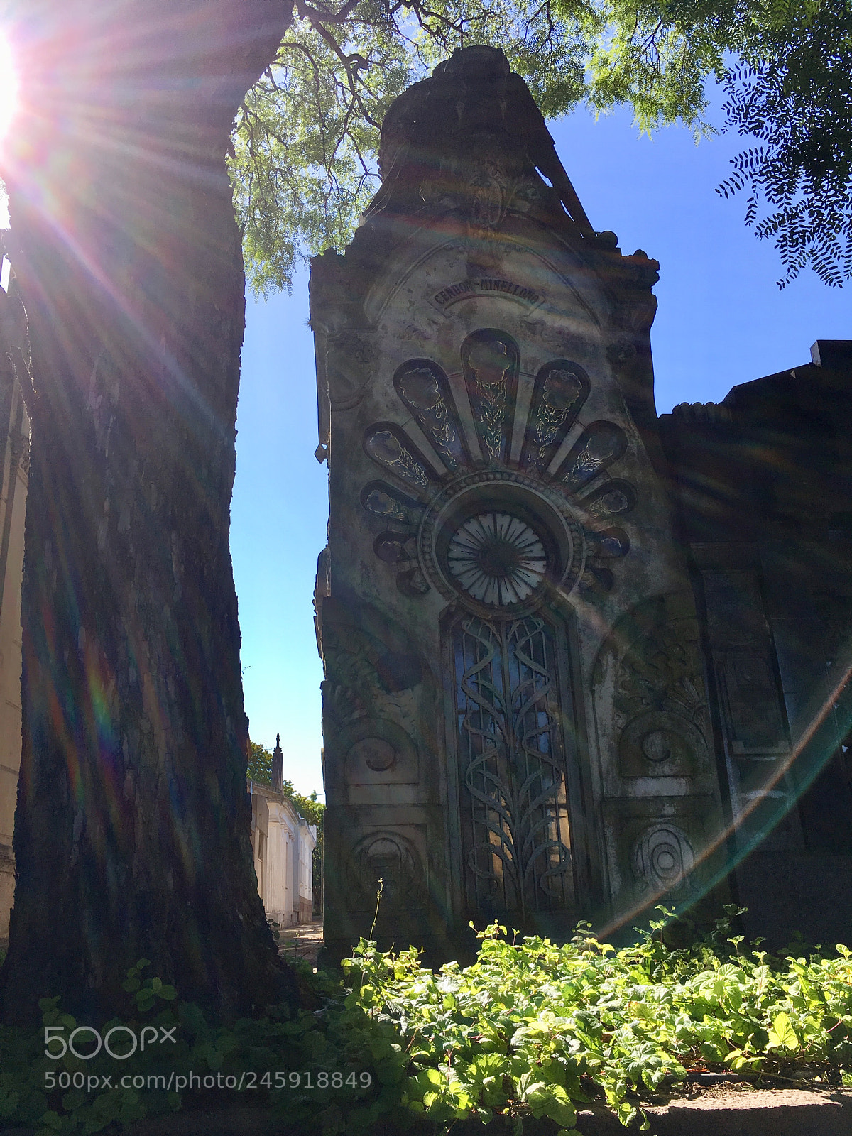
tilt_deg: +18.8
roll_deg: +3.4
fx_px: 952
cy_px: 568
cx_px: 426
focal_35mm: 29
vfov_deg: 61.7
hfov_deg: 48.2
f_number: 2.2
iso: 25
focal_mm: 4.15
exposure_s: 1/746
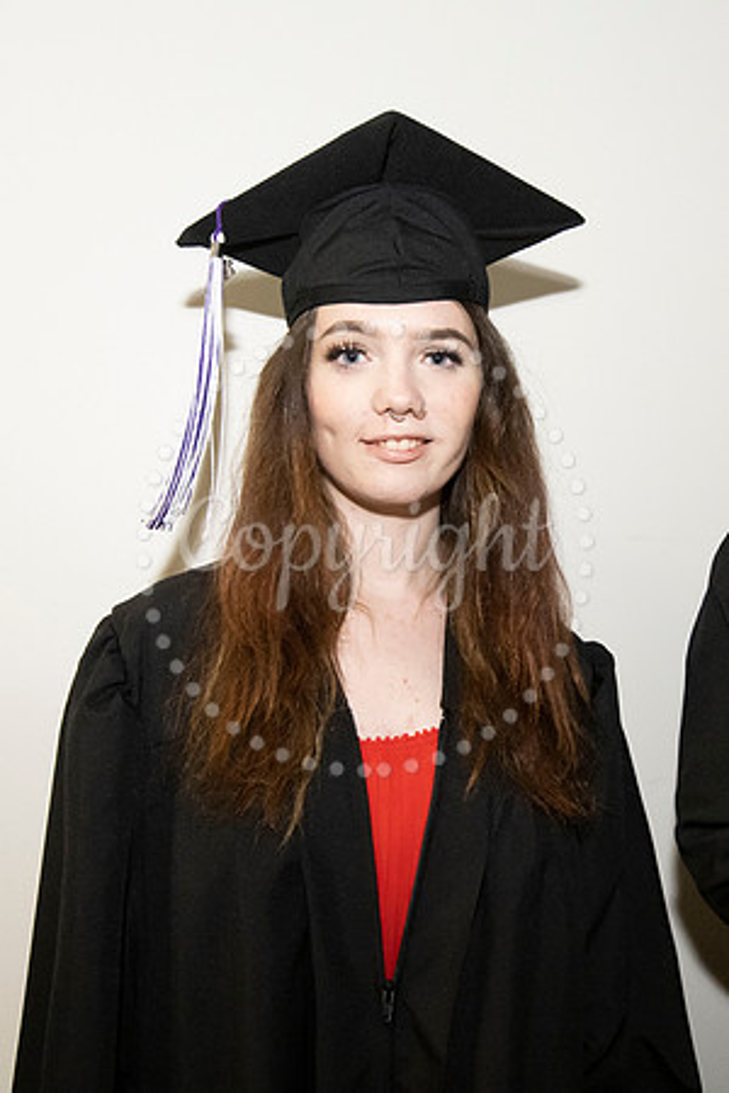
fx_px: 1185
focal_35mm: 39
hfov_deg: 33.8
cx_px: 500
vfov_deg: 49.6
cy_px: 546
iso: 6400
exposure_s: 1/200
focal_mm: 26
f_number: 7.1
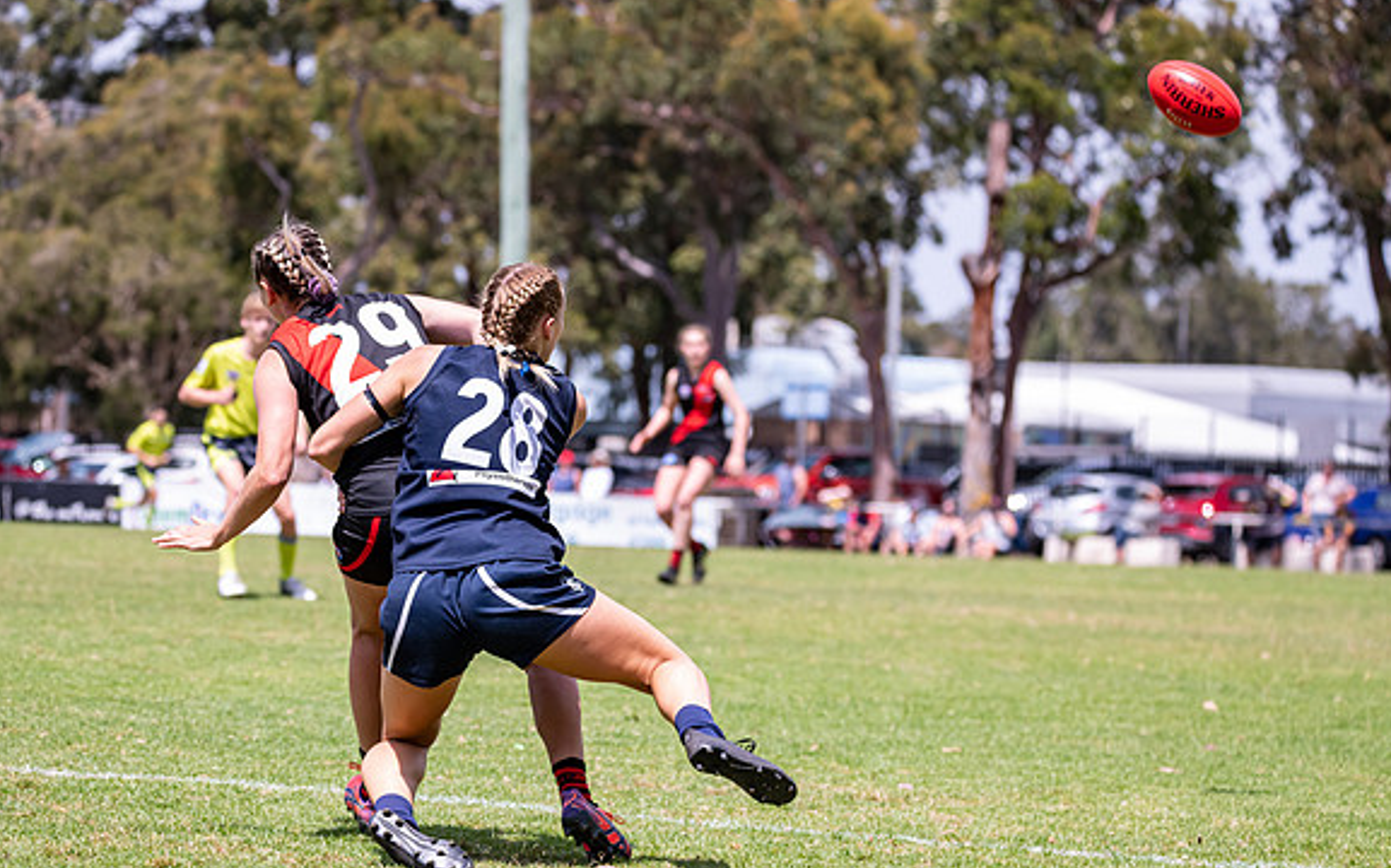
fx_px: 6252
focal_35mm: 165
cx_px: 646
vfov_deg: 7.9
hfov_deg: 12.7
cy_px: 484
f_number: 6.3
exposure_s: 1/3200
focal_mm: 150
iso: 800
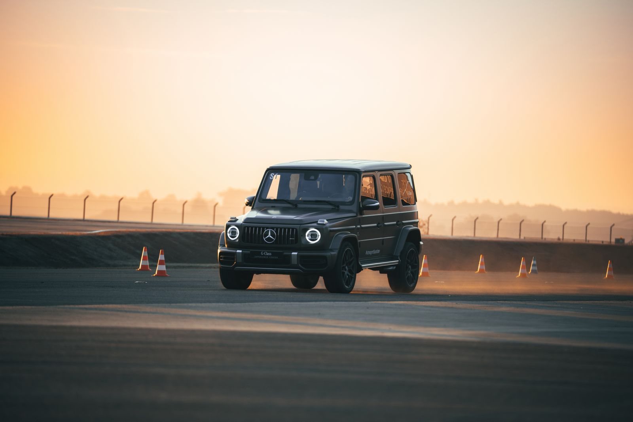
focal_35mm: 186
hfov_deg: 11.1
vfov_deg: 7.4
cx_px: 316
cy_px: 211
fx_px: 3271
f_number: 2.8
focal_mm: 186
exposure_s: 1/800
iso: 500
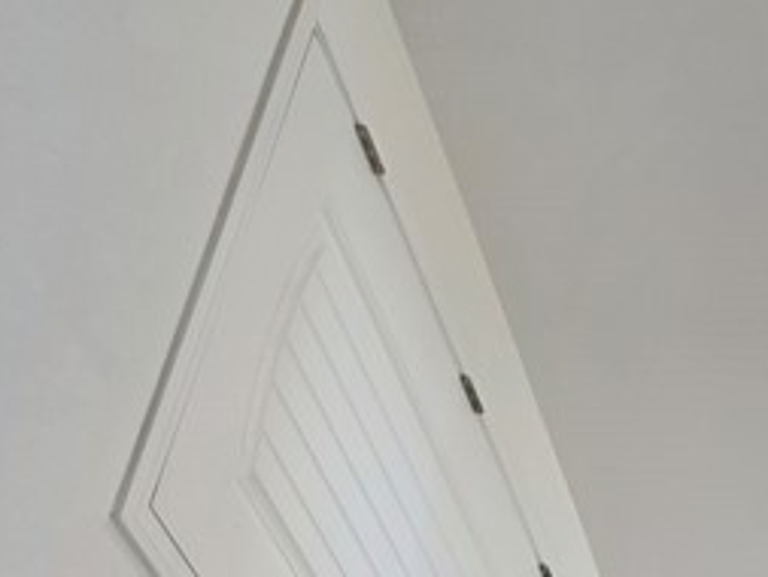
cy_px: 771
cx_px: 908
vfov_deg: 15.1
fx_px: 2064
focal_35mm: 93
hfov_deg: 19.9
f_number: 1.7
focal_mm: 6.3
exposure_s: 1/120
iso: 100
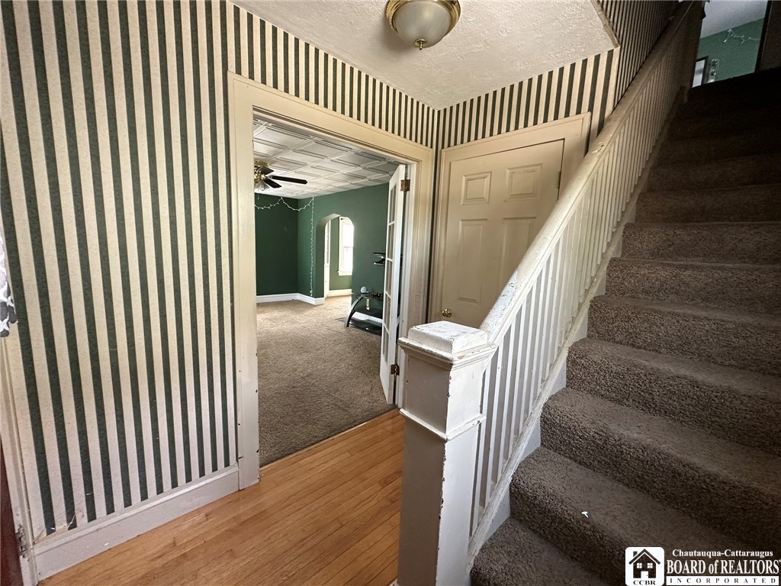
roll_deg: -2.5
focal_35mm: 14
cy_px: 293
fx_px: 316
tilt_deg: -7.0
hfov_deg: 102.1
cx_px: 390
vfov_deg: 85.7
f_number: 2.2
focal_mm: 2.22
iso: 250
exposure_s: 1/99
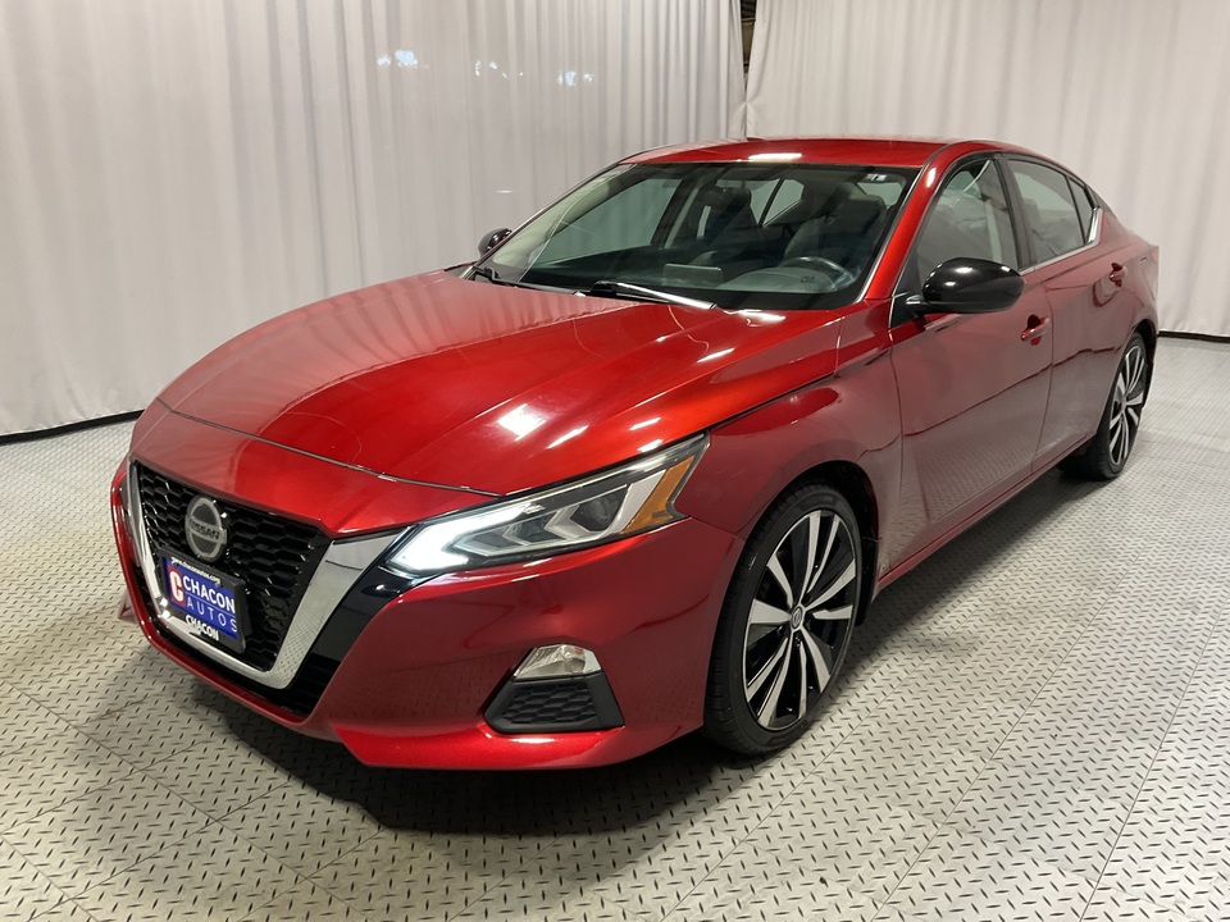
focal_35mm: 29
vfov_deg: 48.2
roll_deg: -1.4
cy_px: 461
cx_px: 615
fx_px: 1030
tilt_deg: -15.7
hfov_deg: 61.7
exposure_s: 1/60
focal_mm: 3
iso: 100
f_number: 1.8
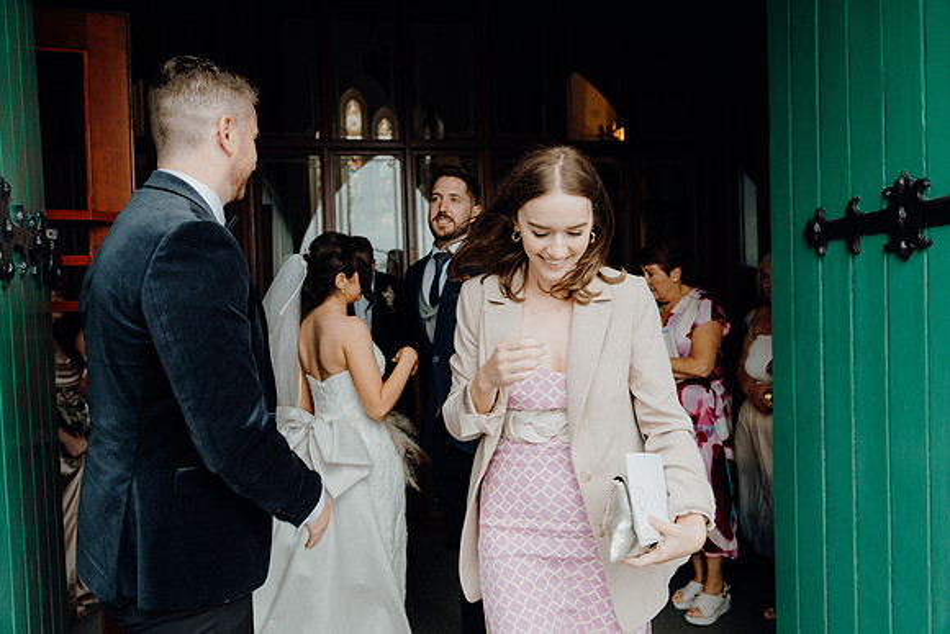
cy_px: 317
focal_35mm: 26
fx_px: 686
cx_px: 475
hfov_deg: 69.4
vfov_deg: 49.6
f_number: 3.5
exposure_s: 1/200
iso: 250
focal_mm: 26
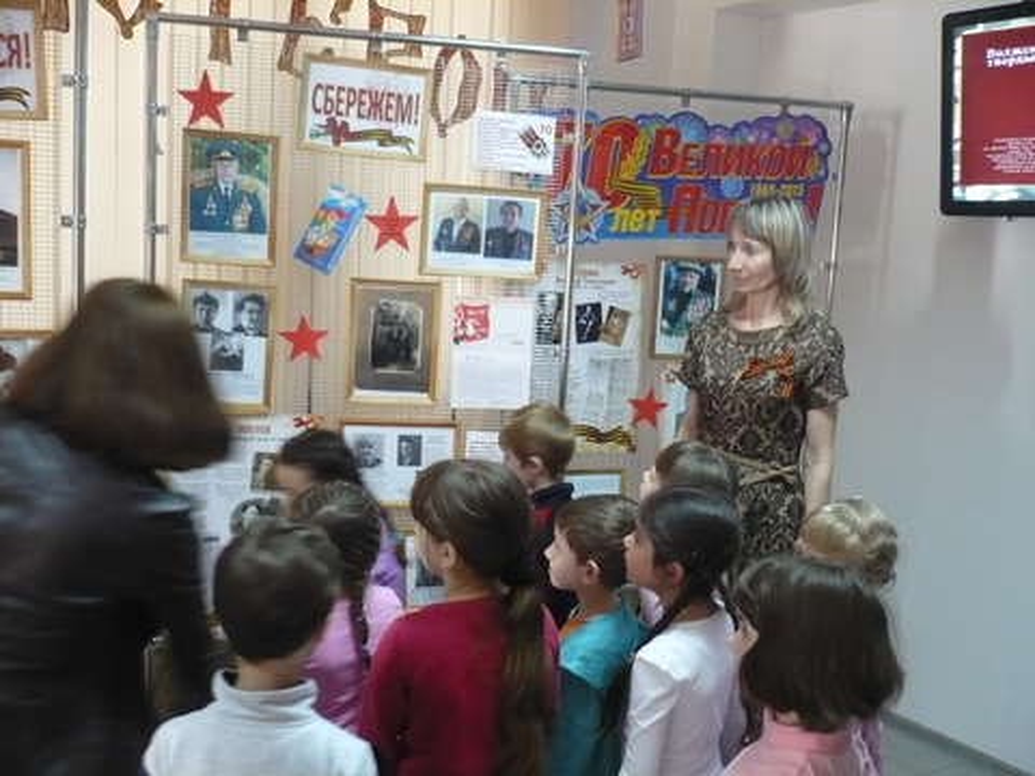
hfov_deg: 52.6
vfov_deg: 40.7
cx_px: 518
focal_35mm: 35
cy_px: 388
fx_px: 1046
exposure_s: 1/25
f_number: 2.8
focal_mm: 5.8
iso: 400
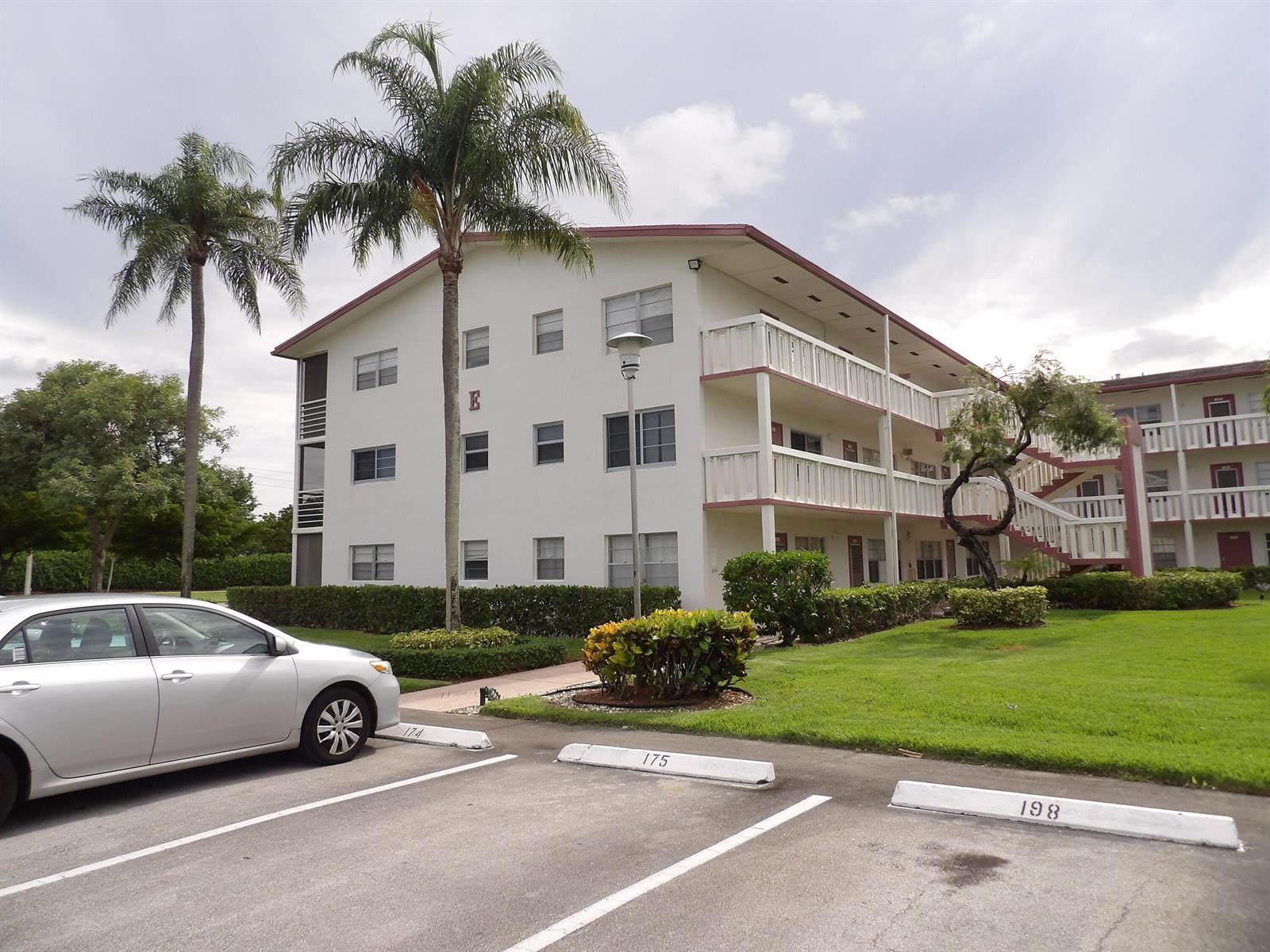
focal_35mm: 24
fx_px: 881
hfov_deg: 71.6
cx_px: 635
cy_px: 476
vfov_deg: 56.8
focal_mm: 4.3
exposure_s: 1/817
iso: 100
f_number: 3.2
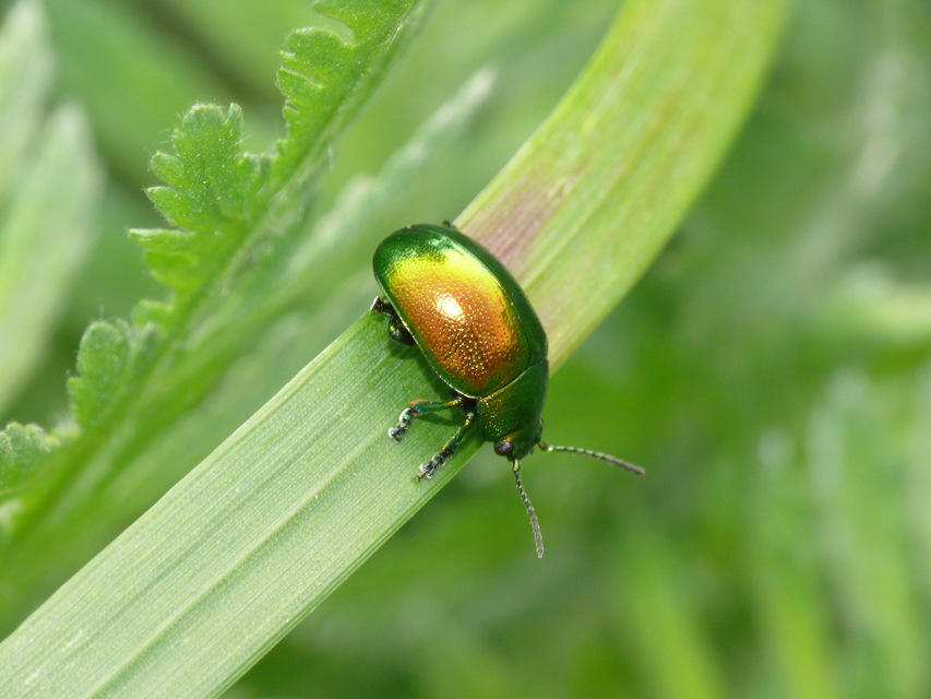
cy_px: 350
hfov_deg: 8.6
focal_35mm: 230
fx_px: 6187
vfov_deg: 6.5
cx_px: 466
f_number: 8
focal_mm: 48.7
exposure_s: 1/80
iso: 200
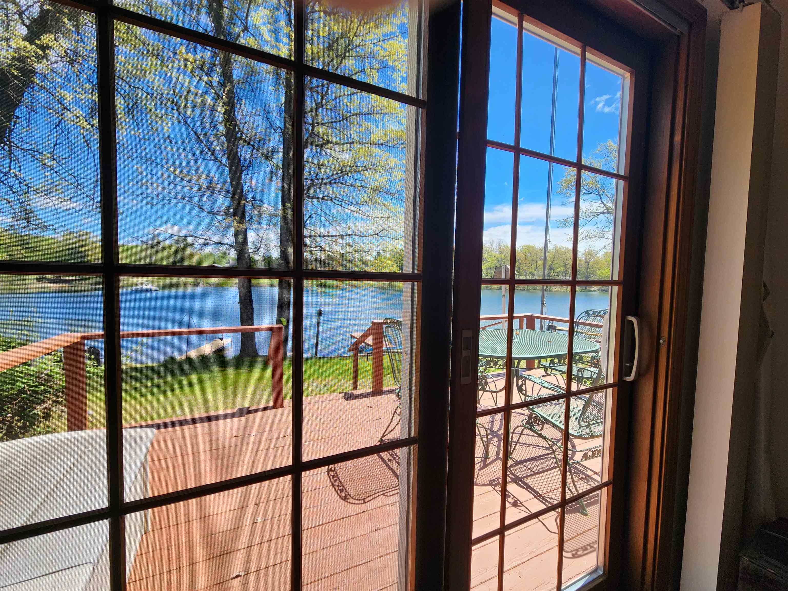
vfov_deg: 89.9
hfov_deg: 106.2
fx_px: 296
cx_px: 394
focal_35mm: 13
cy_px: 296
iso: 50
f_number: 2.2
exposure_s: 1/542
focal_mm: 2.2
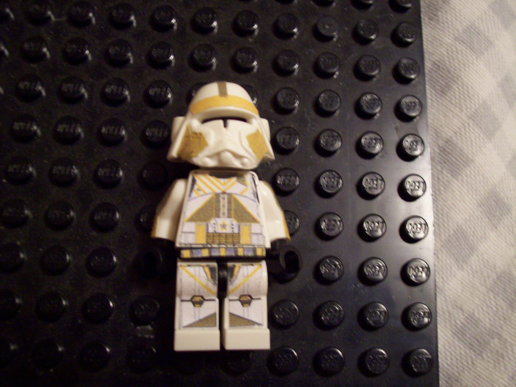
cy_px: 194
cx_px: 258
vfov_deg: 32.2
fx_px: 671
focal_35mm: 45
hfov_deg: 42.1
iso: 200
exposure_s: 1/8
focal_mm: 7.6
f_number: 3
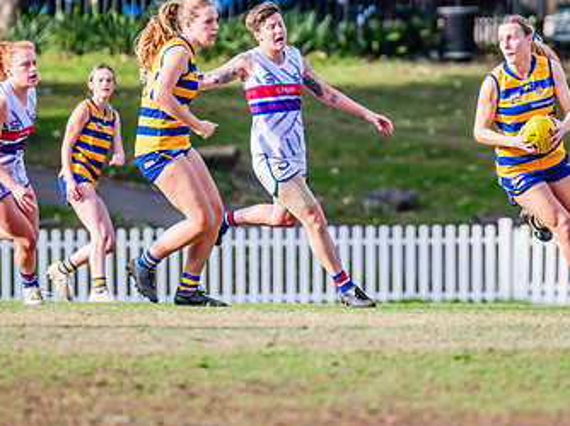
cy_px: 132
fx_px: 14266
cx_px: 536
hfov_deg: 2.3
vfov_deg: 1.7
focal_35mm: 867
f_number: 5.6
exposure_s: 1/1250
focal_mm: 420
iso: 800
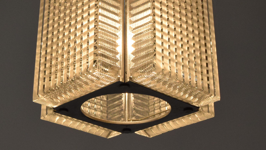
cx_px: 124
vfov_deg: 16.0
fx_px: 529
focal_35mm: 75
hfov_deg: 28.2
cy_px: 27
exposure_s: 1/500
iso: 1600
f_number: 11
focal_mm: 26
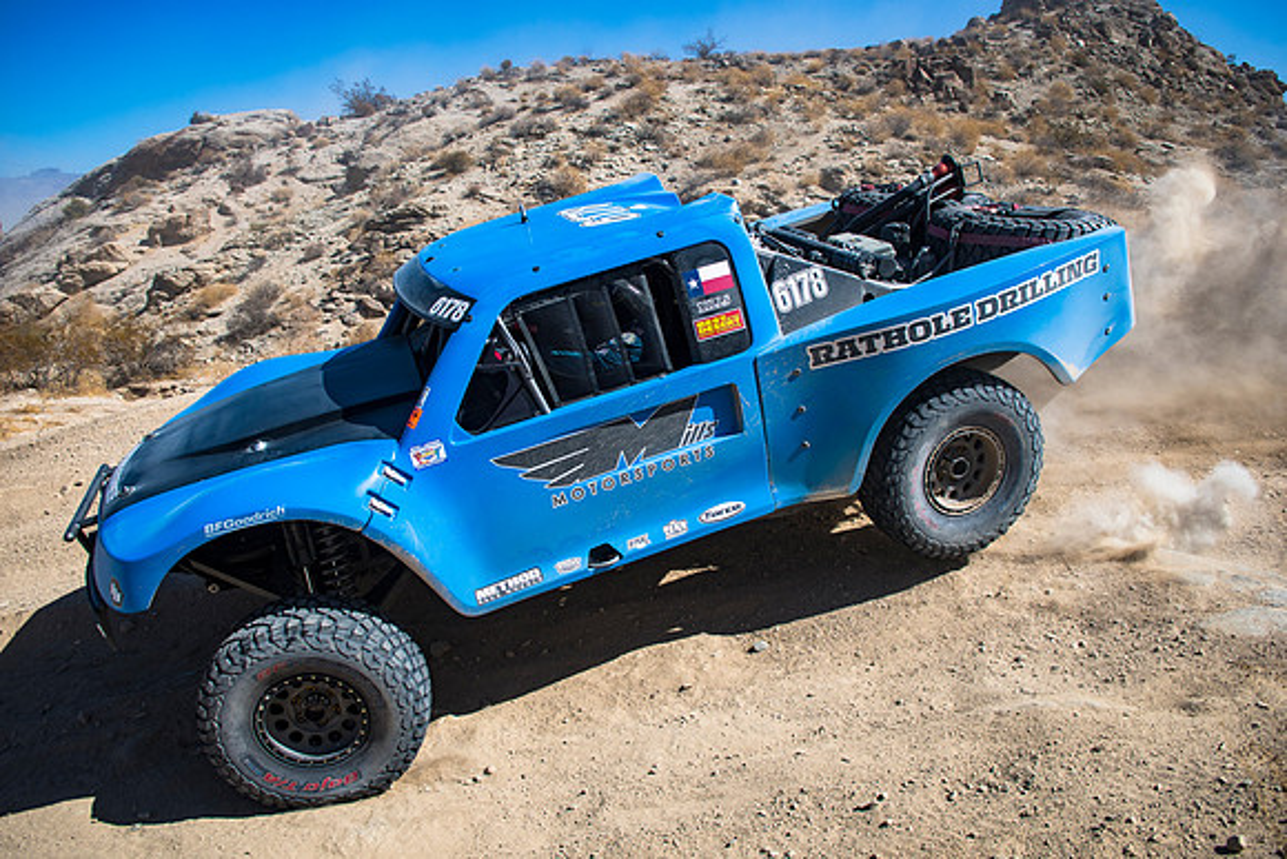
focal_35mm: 27
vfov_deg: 48.0
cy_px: 430
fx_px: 965
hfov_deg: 67.4
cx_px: 644
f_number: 4.5
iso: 100
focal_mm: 18
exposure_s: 1/2000
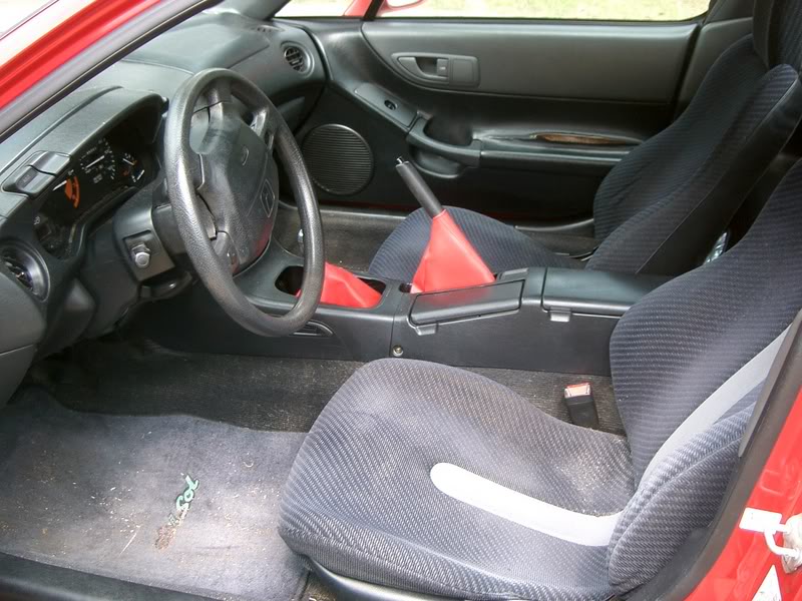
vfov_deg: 36.8
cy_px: 300
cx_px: 401
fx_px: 904
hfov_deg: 47.9
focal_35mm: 39
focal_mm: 8
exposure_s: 1/125
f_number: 2.8
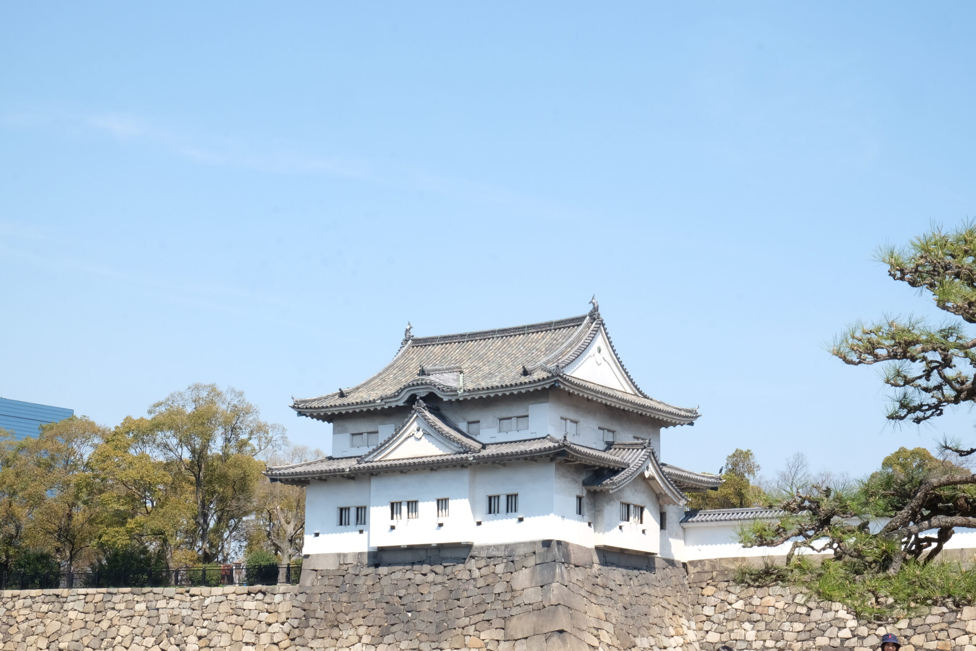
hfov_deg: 29.2
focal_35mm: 69
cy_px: 326
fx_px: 1871
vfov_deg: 19.7
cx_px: 488
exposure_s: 1/60
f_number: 22
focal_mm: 46.3
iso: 400
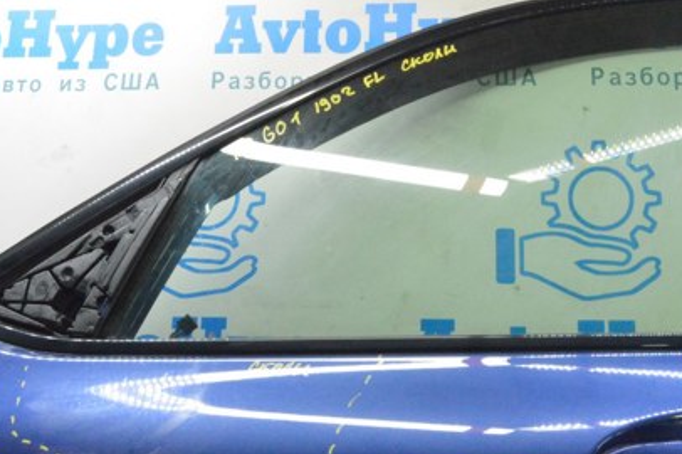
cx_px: 403
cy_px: 114
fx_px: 984
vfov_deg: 25.6
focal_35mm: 52
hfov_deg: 38.1
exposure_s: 1/15
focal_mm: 22
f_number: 20
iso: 6400
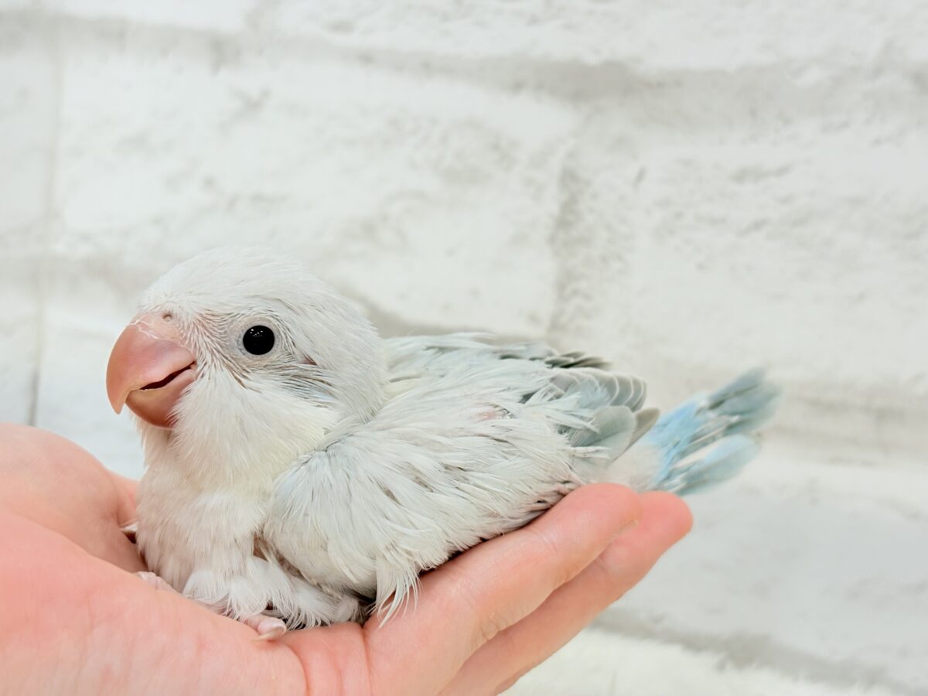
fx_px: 1394
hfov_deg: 36.8
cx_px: 464
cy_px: 348
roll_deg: -6.0
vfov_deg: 28.0
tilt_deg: -6.4
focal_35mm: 52
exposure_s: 1/100
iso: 64
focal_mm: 5.96
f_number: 1.6
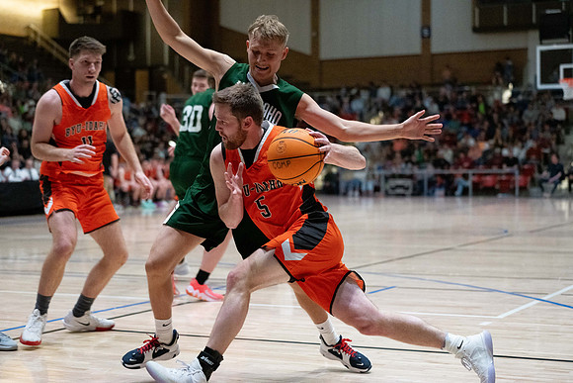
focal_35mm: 70
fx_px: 1114
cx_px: 286
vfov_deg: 19.5
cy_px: 192
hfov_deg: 28.8
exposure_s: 1/800
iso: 10000
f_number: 2.8
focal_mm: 70
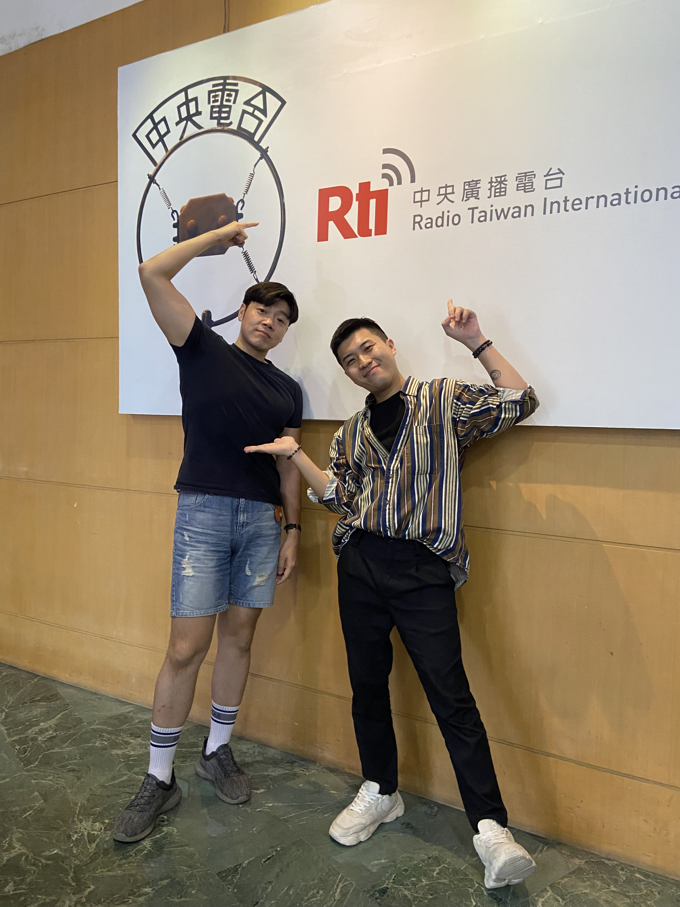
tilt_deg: -1.8
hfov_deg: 53.1
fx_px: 681
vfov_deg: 67.3
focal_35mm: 26
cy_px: 454
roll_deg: -1.4
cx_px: 340
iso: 400
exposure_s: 1/59
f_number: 1.8
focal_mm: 4.25
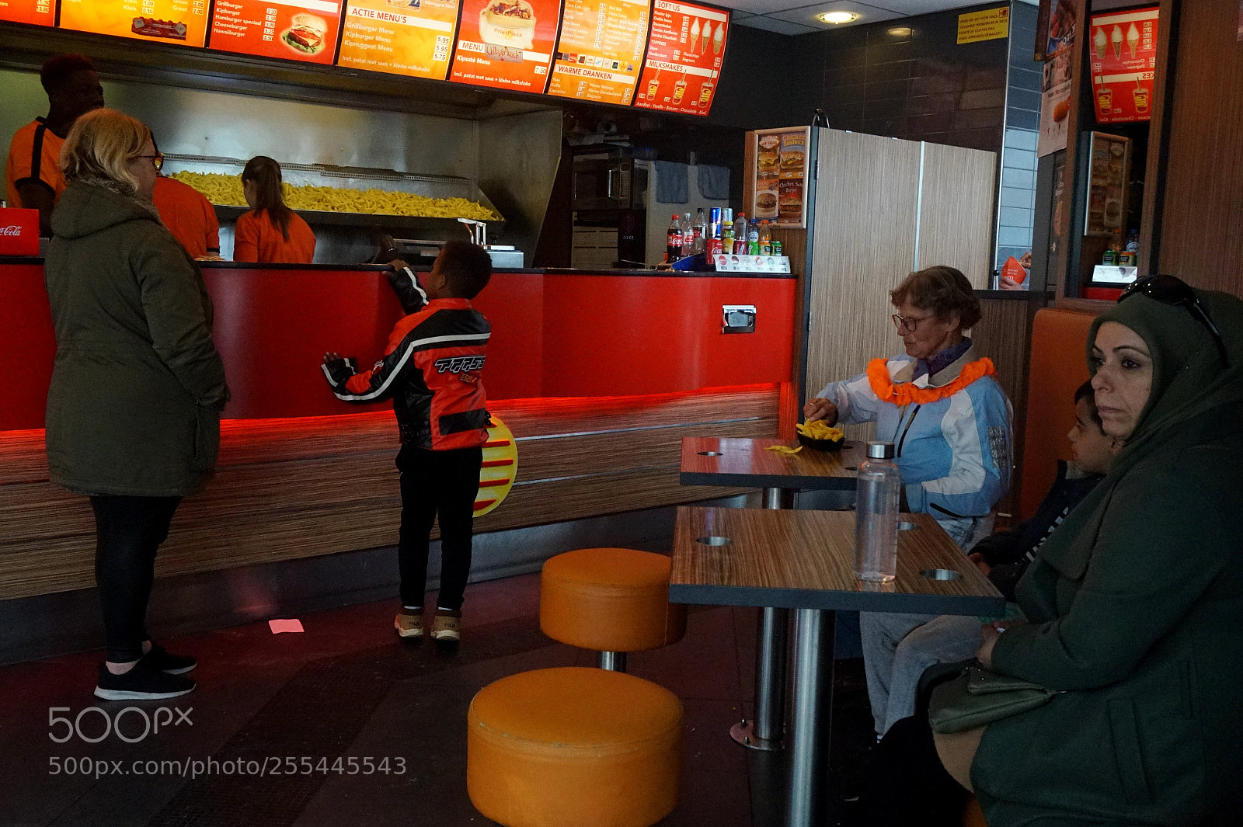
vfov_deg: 39.9
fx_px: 1139
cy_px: 414
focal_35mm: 33
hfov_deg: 57.2
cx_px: 622
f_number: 7.1
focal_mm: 22
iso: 3200
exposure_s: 1/200
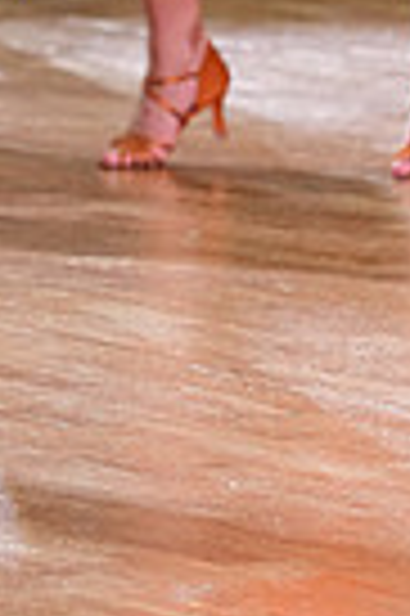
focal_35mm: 546
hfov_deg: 2.5
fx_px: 9350
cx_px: 182
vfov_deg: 3.8
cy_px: -418
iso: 2500
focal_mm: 129
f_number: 4.5
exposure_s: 1/200
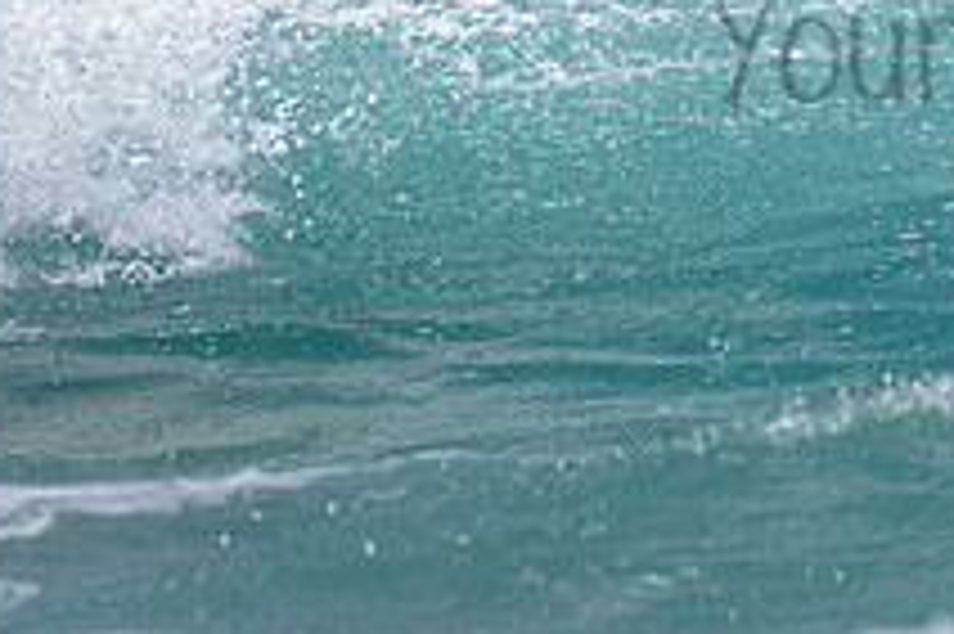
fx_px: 44537
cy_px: -188
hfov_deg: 1.2
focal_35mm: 1682
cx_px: 1463
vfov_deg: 0.8
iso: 110
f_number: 5.6
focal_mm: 500
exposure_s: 1/2000
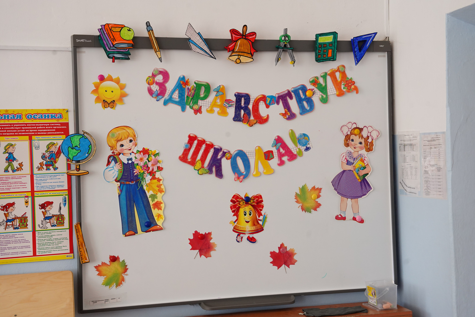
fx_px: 792
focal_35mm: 60
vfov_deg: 22.6
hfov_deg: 33.4
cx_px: 238
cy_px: 158
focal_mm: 60
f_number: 8
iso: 2500
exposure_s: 1/320
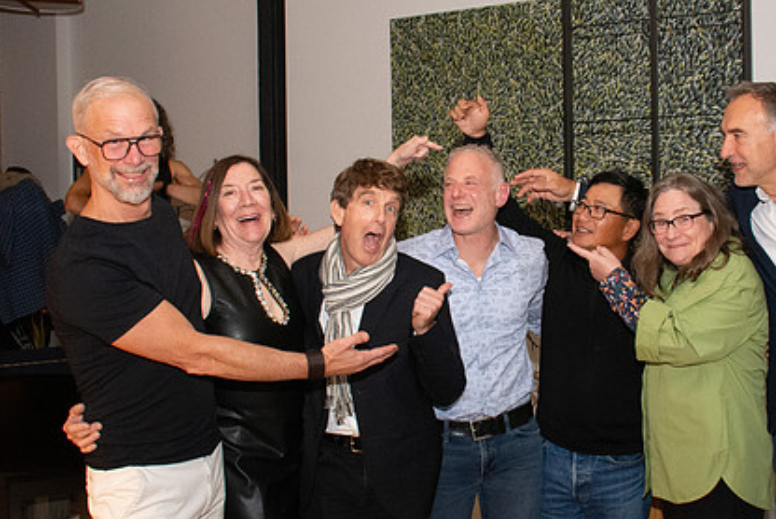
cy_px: 251
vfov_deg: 29.3
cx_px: 485
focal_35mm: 46
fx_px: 992
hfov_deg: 42.4
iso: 5000
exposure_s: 1/160
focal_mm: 22
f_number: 11
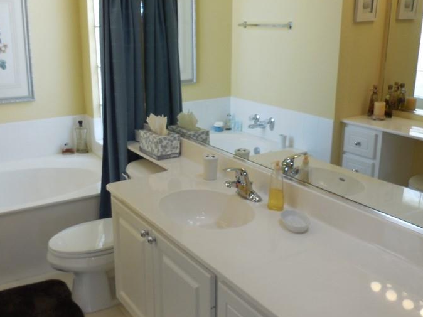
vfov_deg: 37.7
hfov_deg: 48.7
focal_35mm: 38
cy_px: 153
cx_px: 166
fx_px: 464
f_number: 3.1
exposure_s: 1/50
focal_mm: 4.5
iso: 125
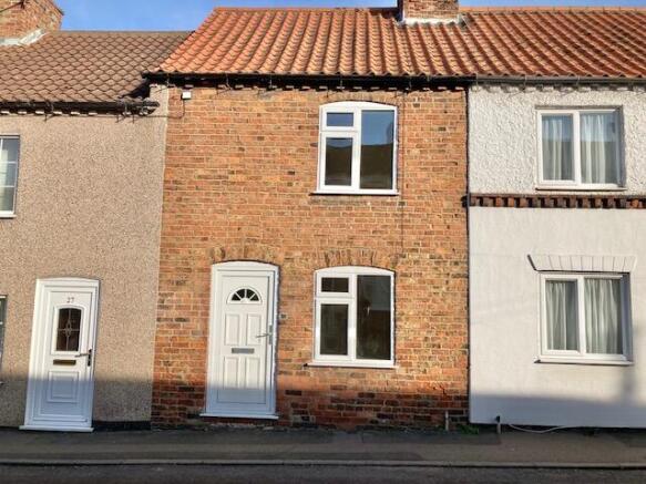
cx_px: 323
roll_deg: -1.7
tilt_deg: +6.1
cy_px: 242
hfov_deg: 63.5
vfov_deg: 49.7
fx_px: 522
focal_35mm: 28
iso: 20
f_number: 1.8
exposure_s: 1/2183
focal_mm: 3.99
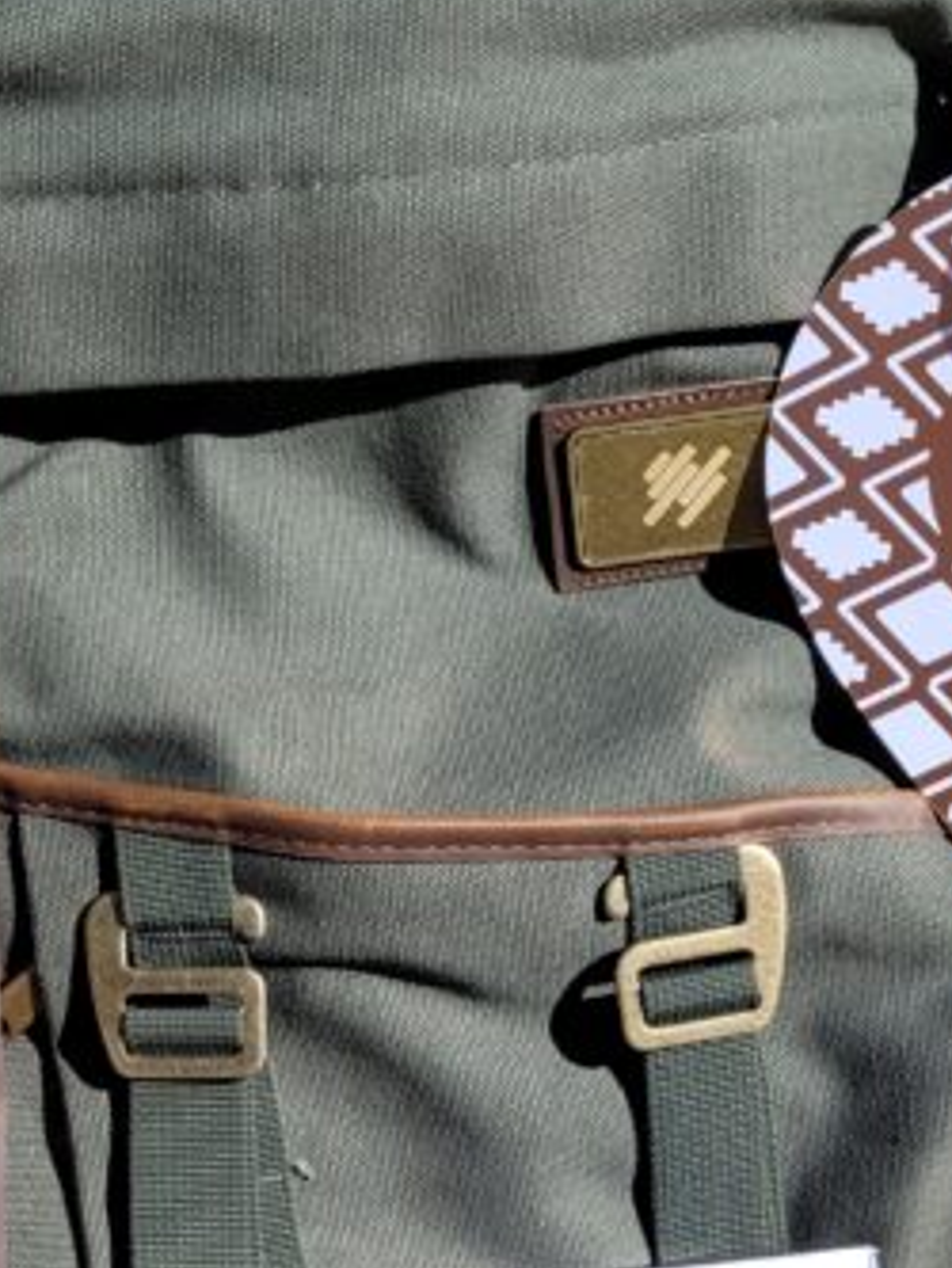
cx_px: 156
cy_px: 1043
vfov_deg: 24.0
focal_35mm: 80
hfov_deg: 18.2
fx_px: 2932
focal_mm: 5.4
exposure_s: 1/2913
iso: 40
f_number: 1.8
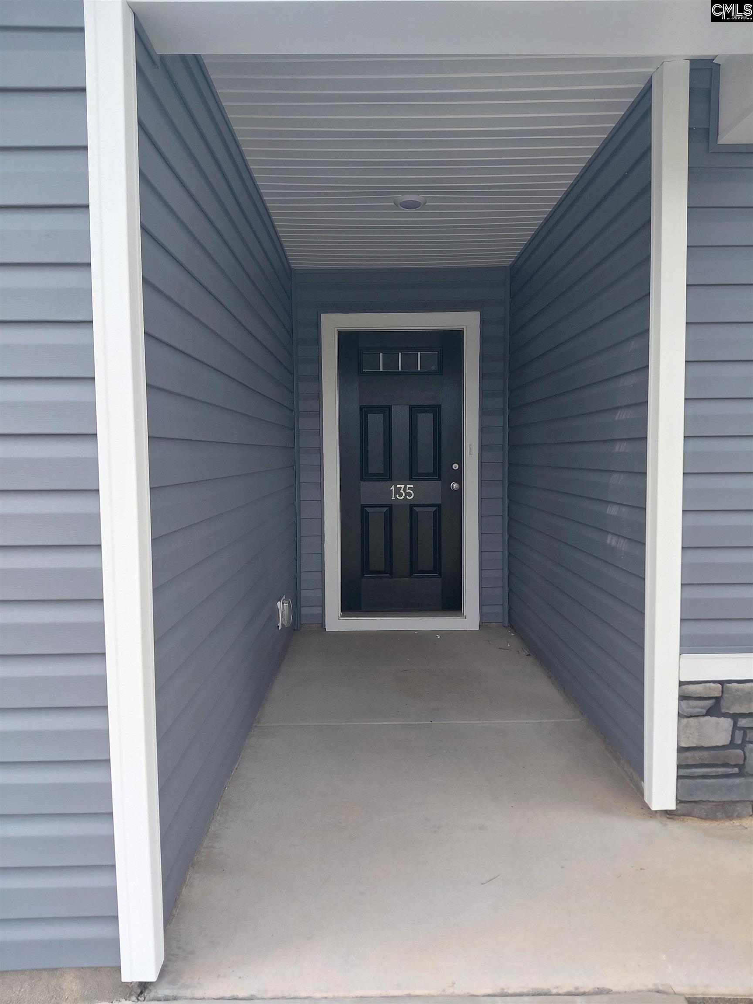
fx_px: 725
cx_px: 376
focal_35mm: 25
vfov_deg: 69.4
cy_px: 502
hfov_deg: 54.9
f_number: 1.8
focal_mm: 4.69
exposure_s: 1/612
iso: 50
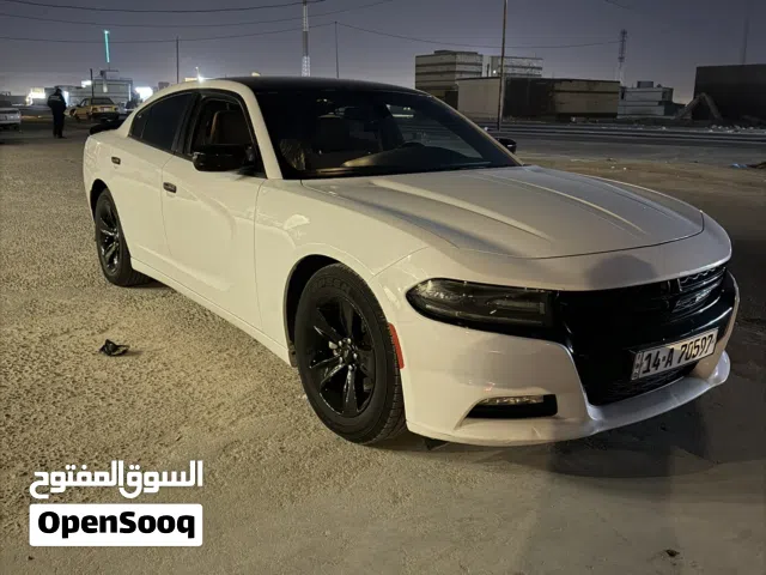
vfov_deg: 56.8
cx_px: 383
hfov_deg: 71.6
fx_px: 531
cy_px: 288
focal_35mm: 24
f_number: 1.78
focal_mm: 6.76
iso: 1600
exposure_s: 1/20
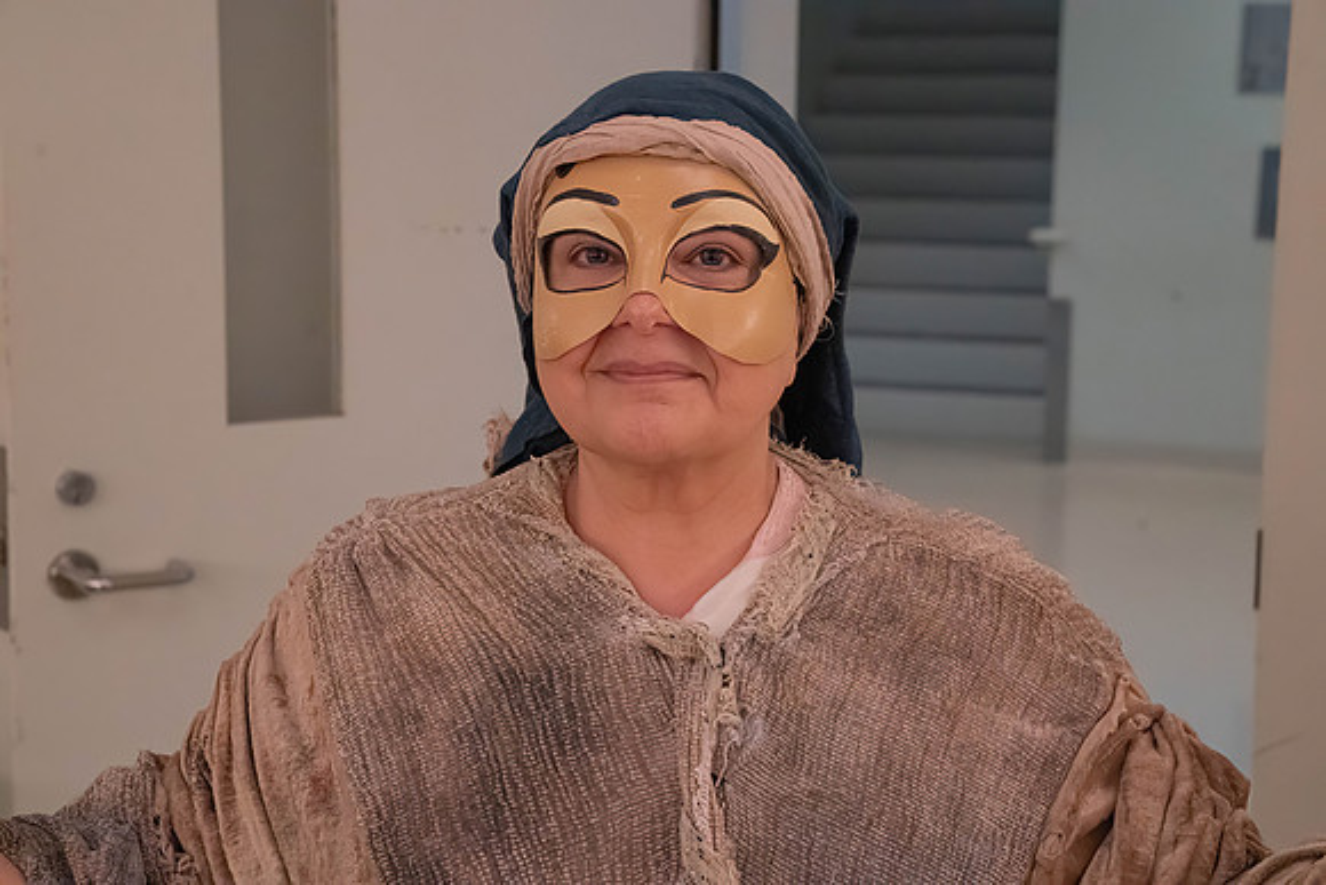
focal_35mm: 70
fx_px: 2579
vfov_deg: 19.5
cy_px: 442
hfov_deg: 28.8
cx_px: 663
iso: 16000
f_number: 9
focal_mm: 70
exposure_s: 1/500
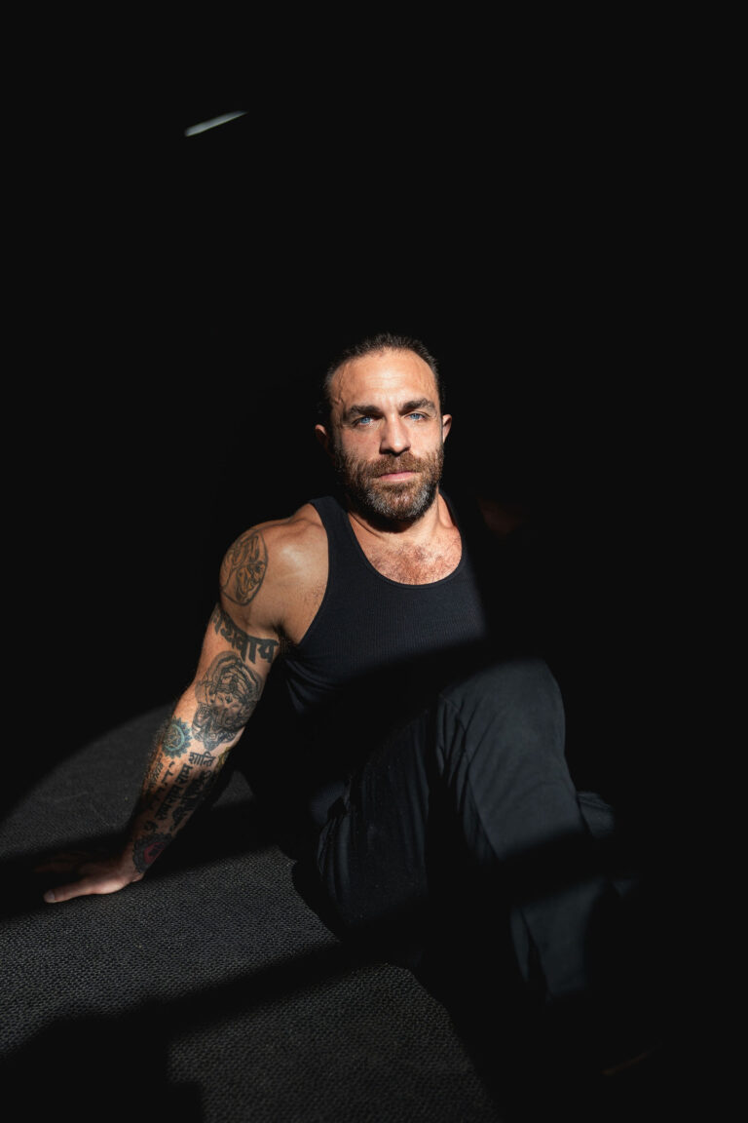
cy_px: 562
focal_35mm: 39
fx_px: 1215
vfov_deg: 49.6
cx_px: 374
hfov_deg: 34.2
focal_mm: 39
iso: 50
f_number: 2.8
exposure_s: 1/500
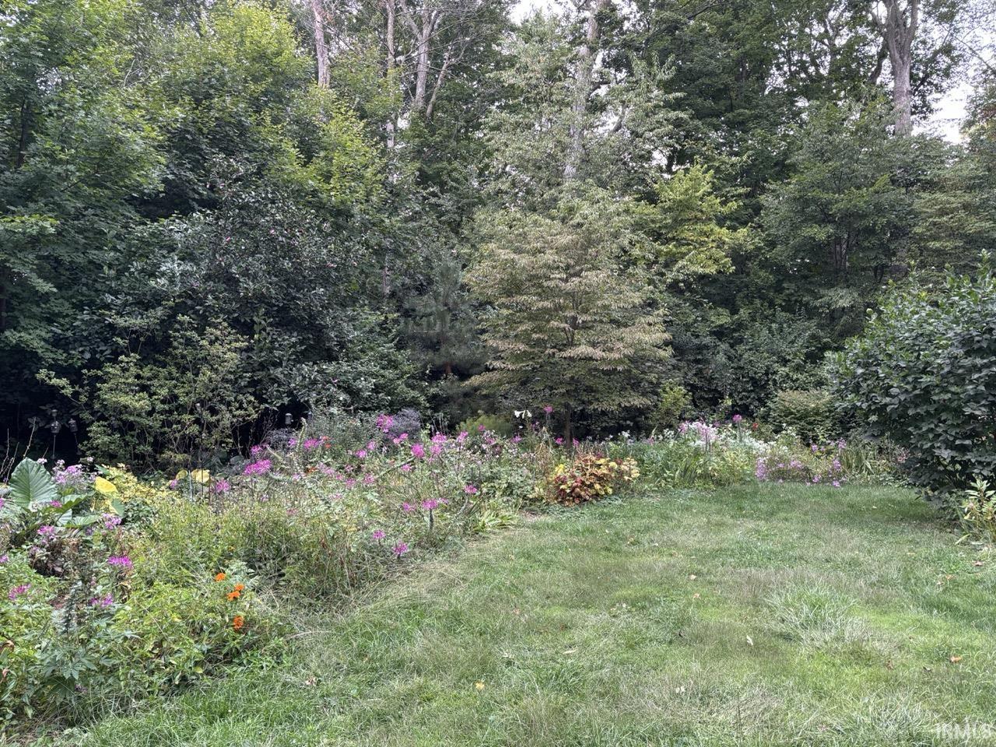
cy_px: 374
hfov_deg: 67.3
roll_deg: -1.0
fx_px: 748
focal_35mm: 26
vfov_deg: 53.1
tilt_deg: -0.1
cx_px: 498
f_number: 1.6
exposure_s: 1/121
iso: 80
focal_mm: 5.96
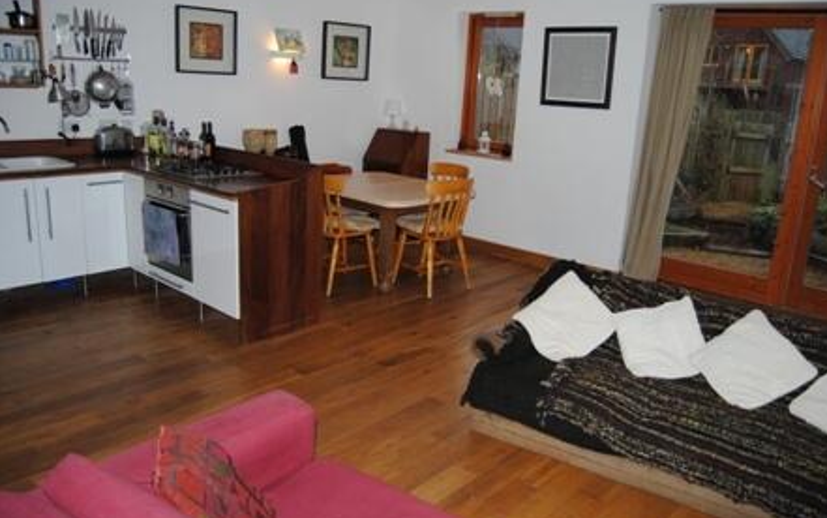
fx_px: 631
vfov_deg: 44.6
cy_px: 255
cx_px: 416
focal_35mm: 28
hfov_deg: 66.4
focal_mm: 18
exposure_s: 1/60
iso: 100
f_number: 3.5
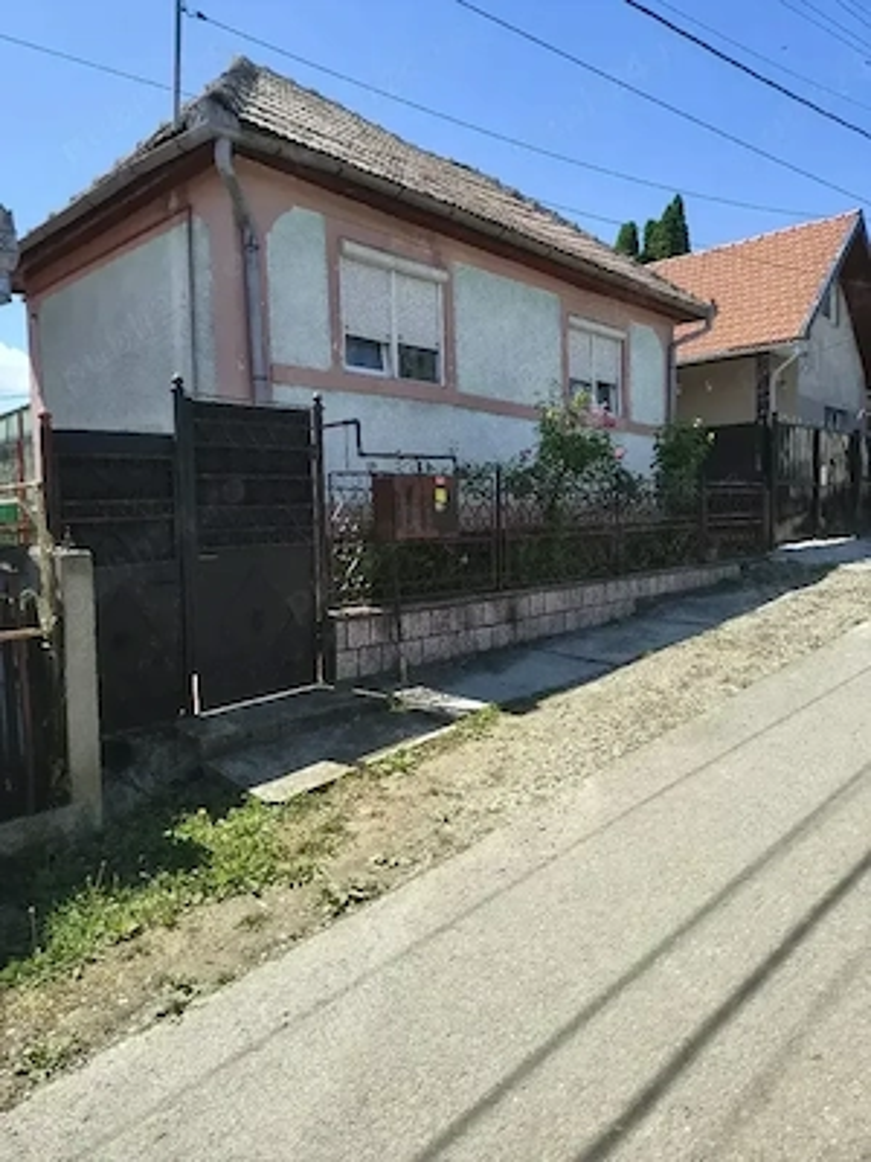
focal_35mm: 23
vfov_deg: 73.9
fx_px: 772
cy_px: 581
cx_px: 436
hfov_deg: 58.9
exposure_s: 1/1429
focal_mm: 5.56
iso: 101
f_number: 1.8
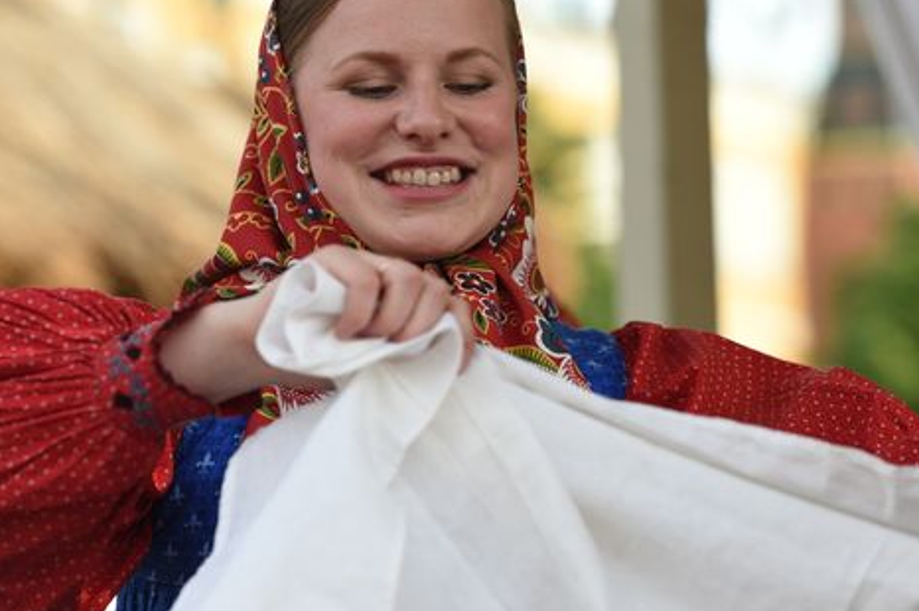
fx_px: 5561
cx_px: 527
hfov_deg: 9.4
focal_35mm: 218
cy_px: 227
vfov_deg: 6.3
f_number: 4.5
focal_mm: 145
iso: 1250
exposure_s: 1/2000
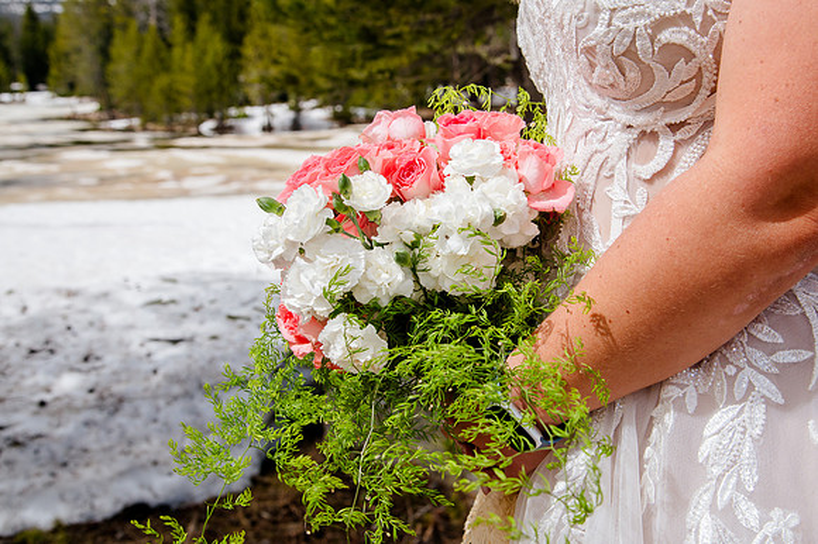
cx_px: 452
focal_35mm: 51
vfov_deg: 26.5
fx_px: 1154
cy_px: 244
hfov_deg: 39.0
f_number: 9
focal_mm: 46
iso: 250
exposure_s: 1/320
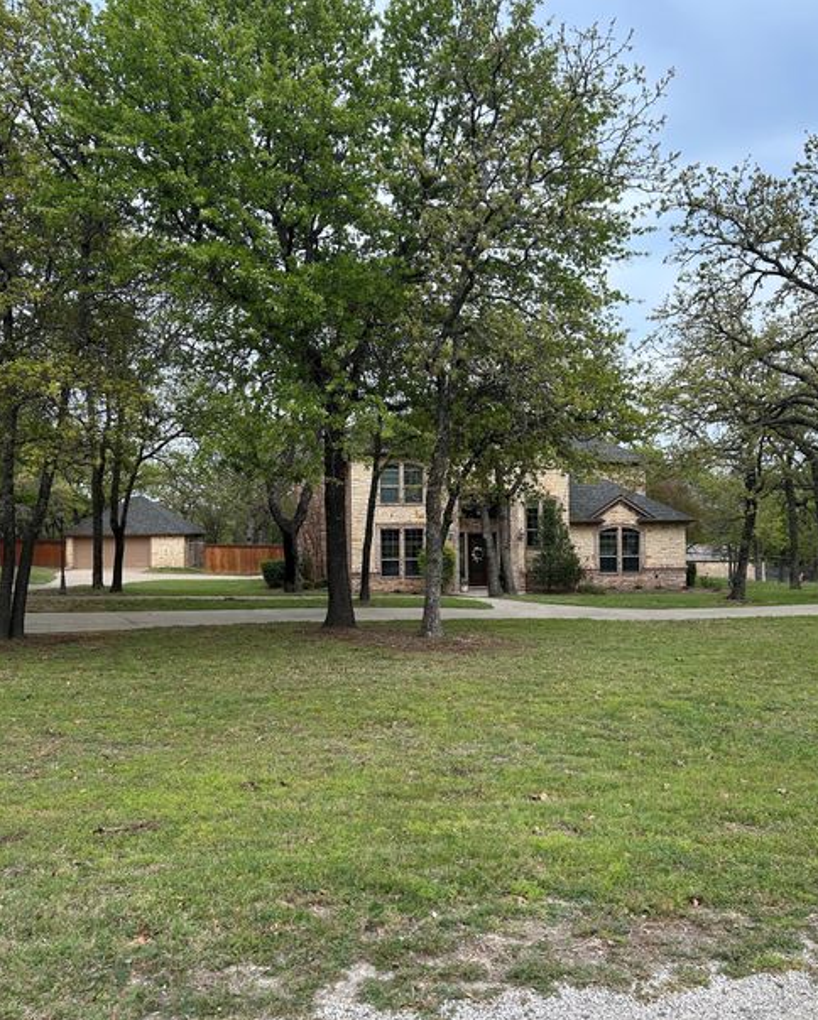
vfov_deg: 62.2
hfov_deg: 51.6
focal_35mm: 28
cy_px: 507
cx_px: 419
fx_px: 846
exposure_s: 1/1068
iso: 50
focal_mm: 5.7
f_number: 1.5
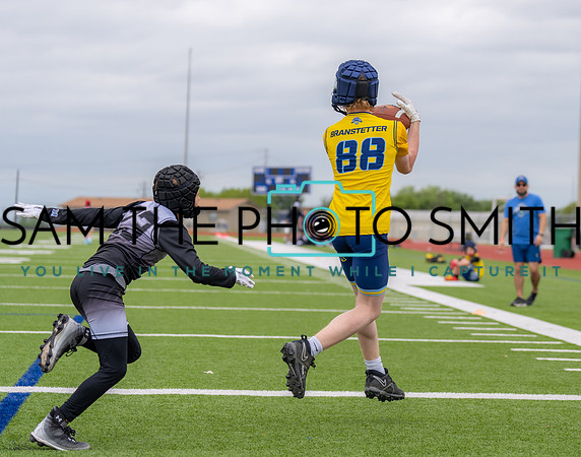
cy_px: 217
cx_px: 391
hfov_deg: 20.0
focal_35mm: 96
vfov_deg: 15.8
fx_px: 1643
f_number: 2.8
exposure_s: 1/2000
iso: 100
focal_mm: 70
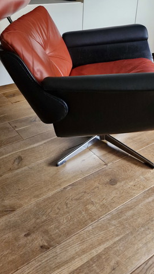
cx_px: 81
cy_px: 97
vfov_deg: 54.5
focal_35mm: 36
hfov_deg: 32.8
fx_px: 261
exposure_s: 1/100
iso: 800
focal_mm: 5.54
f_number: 1.8
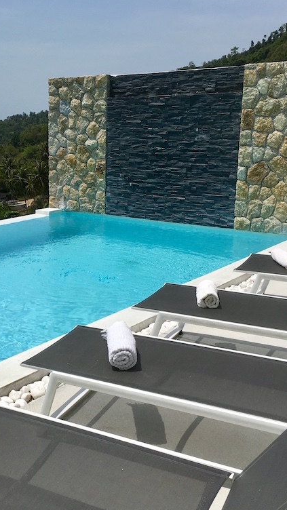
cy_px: 254
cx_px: 45
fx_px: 582
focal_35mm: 43
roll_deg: +1.0
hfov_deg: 27.0
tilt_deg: -12.9
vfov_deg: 47.4
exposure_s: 1/4808
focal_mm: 4.15
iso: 25
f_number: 2.2
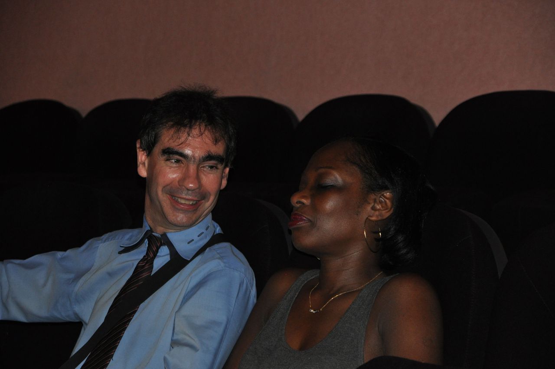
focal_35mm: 165
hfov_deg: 12.5
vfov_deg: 8.3
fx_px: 2540
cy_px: 184
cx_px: 278
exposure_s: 1/60
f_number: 5.3
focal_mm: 110
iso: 800
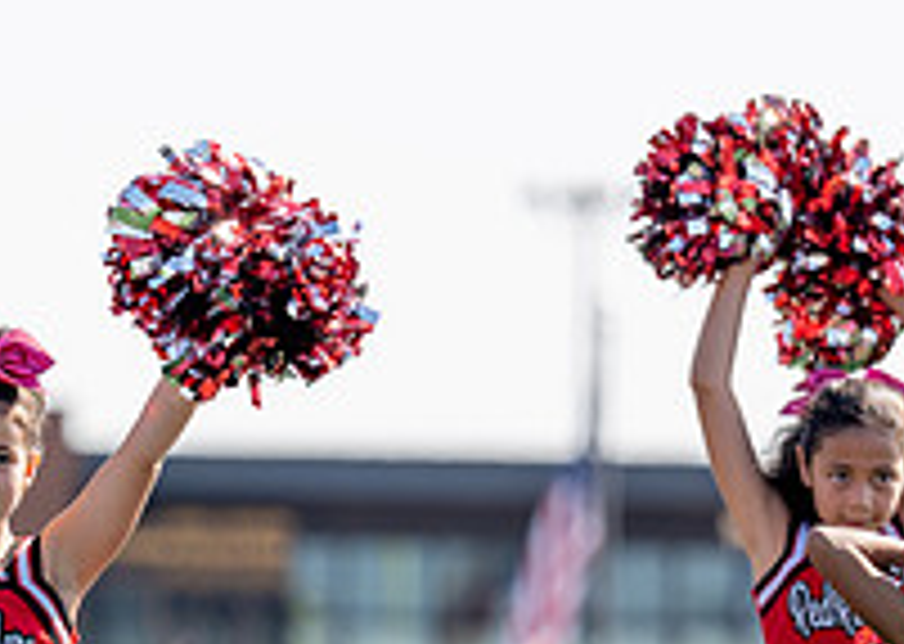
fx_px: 13871
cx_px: -55
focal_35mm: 541
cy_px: 739
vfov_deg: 2.7
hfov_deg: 3.7
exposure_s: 1/1250
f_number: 2.8
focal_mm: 175
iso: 100
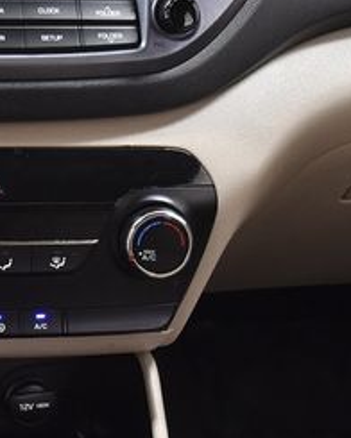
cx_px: -186
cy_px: 67
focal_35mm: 98
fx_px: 1273
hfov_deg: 14.6
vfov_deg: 19.3
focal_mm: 27
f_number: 4
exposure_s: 1/160
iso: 1250
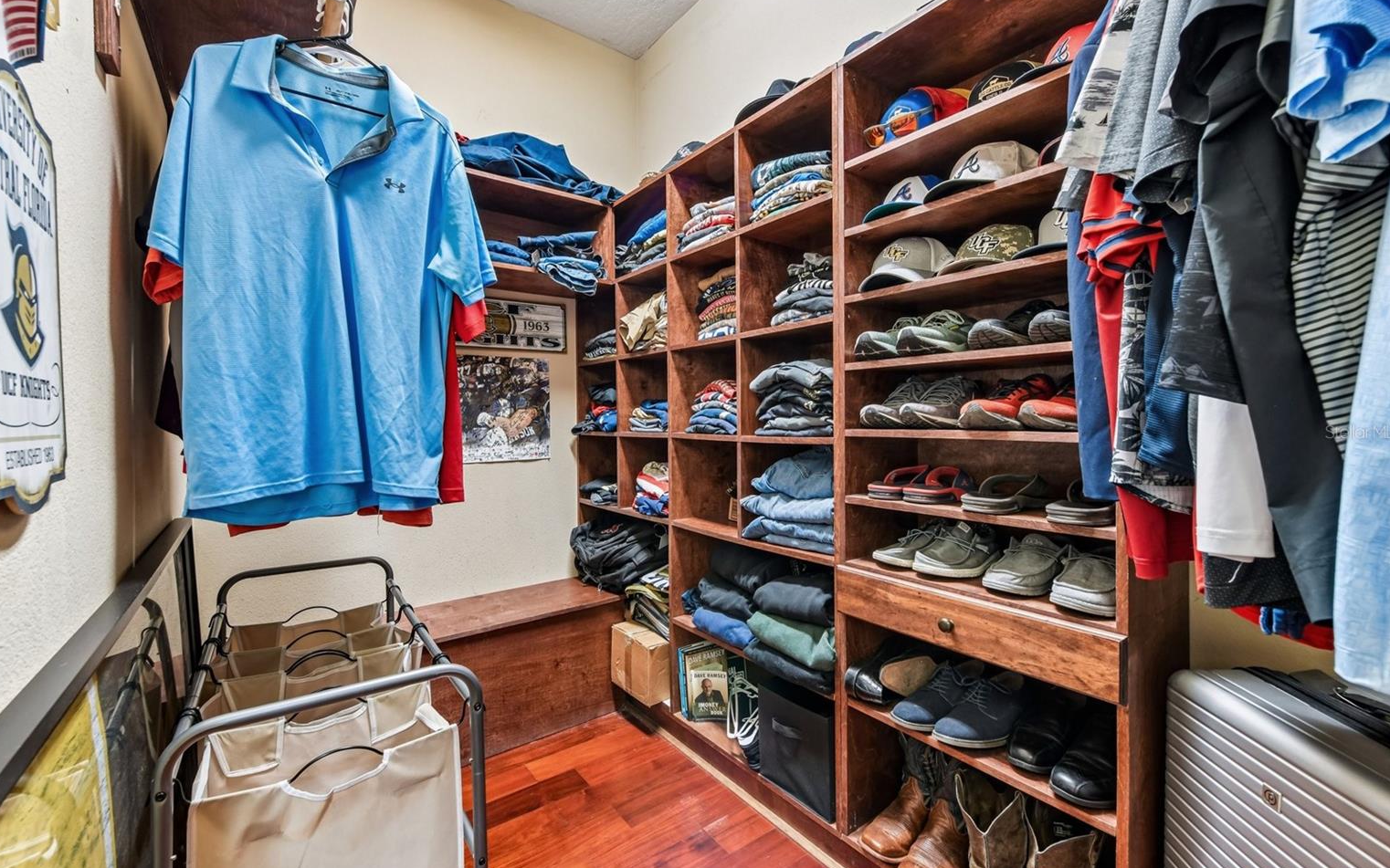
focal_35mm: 15
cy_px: 432
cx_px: 676
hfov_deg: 101.4
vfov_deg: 74.8
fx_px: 568
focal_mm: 14
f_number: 8
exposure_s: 1.3
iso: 400
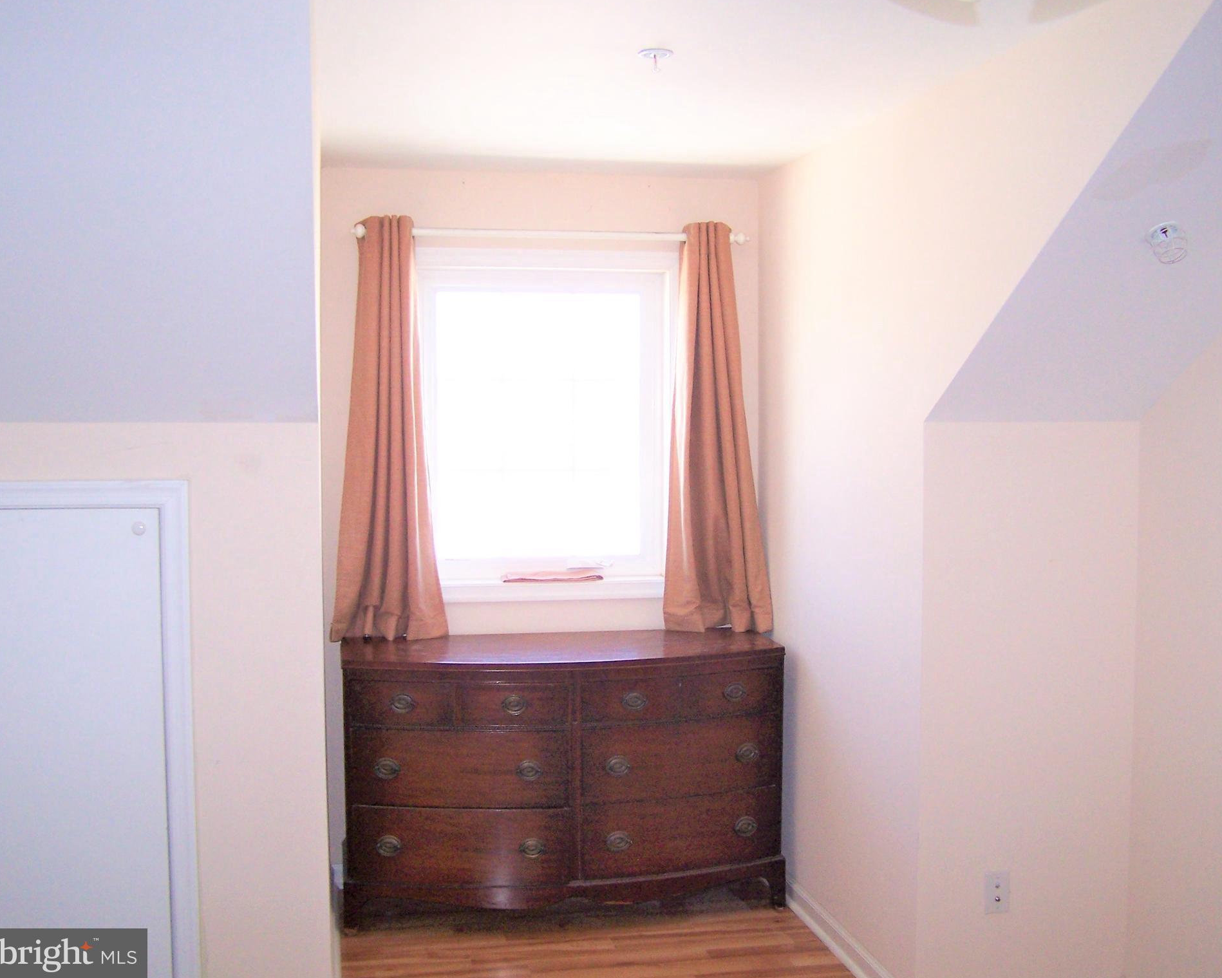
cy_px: 487
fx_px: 1447
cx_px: 645
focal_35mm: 40
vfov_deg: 37.3
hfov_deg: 45.8
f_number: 2.8
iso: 140
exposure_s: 1/90
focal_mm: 6.3
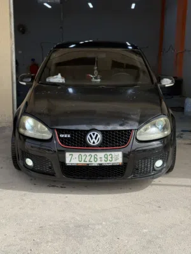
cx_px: 96
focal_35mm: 48
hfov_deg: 30.3
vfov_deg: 39.7
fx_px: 353
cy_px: 127
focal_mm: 6.76
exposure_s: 1/2976
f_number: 1.78
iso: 100
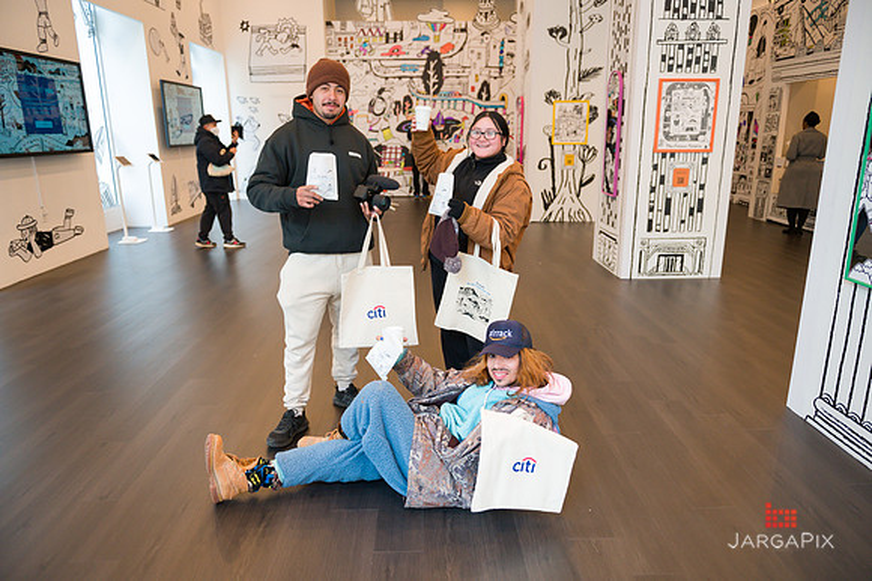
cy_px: 290
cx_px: 436
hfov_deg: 73.8
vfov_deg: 53.1
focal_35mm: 24
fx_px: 581
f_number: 3.5
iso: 2000
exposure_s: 1/320
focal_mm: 24
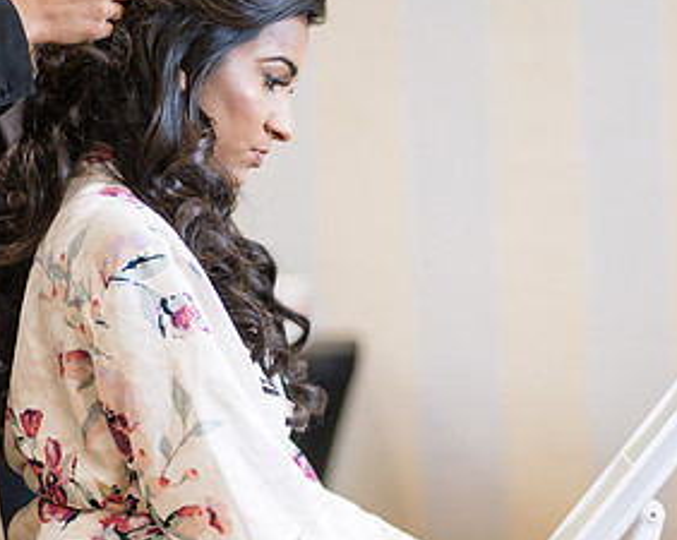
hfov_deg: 11.5
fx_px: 3343
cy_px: 335
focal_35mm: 167
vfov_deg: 9.2
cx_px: 495
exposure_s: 1/125
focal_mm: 56
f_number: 1.2
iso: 320
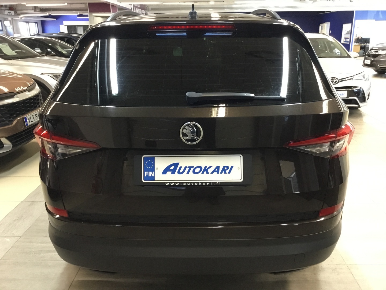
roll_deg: +1.6
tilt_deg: -17.9
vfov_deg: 45.4
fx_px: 346
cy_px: 145
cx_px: 193
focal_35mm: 31
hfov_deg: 58.4
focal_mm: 3.3
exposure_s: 1/33
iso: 200
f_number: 2.4
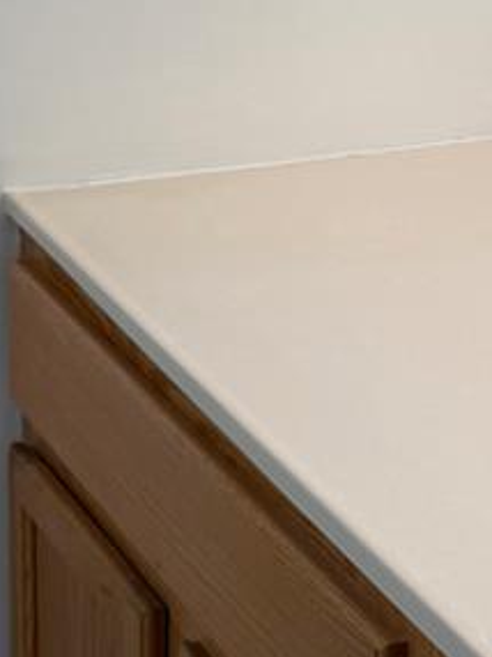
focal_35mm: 126
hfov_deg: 11.7
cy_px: 302
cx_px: 353
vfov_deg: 15.7
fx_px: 2391
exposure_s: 1/120
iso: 64
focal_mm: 6.76
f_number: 1.78
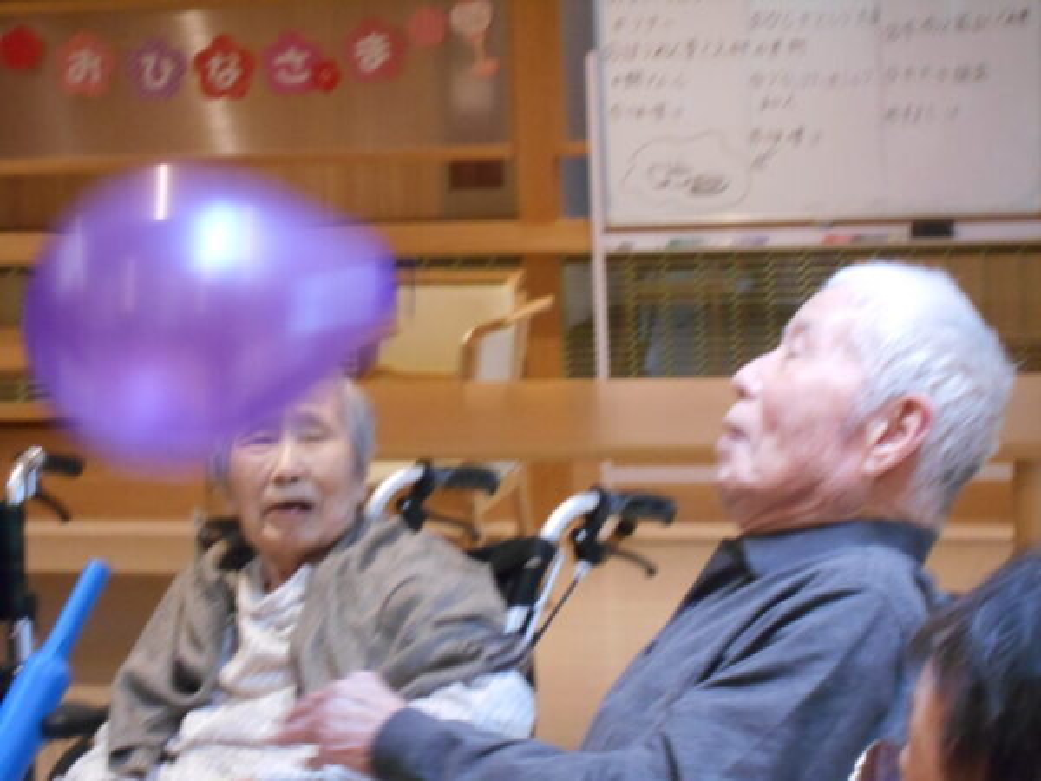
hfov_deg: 22.8
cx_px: 520
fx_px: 2586
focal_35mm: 86
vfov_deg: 17.2
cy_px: 390
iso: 800
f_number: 6.3
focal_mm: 15.4
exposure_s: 1/30
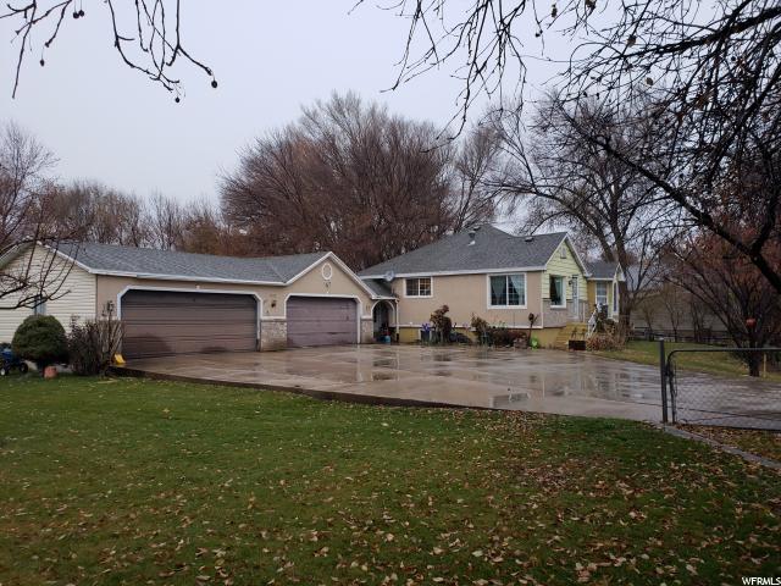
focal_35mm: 26
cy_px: 293
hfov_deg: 67.3
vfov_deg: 53.1
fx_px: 587
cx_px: 390
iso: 100
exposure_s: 1/19
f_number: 2.4
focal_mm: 4.3
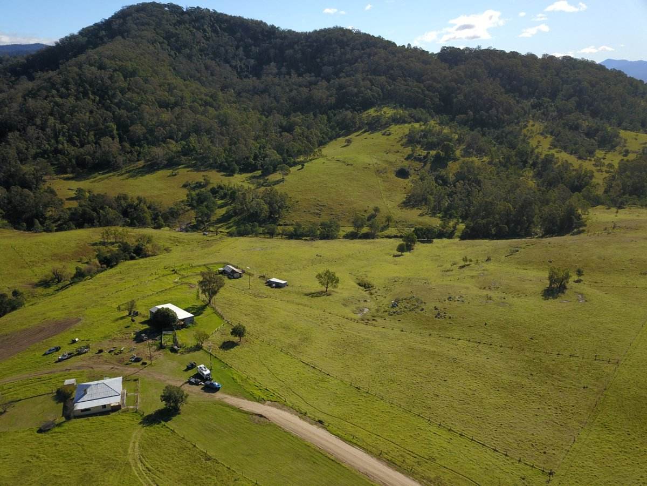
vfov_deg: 53.1
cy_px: 243
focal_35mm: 26
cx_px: 324
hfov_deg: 67.3
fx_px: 486
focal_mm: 4.73
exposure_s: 1/1233
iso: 100
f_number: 2.2
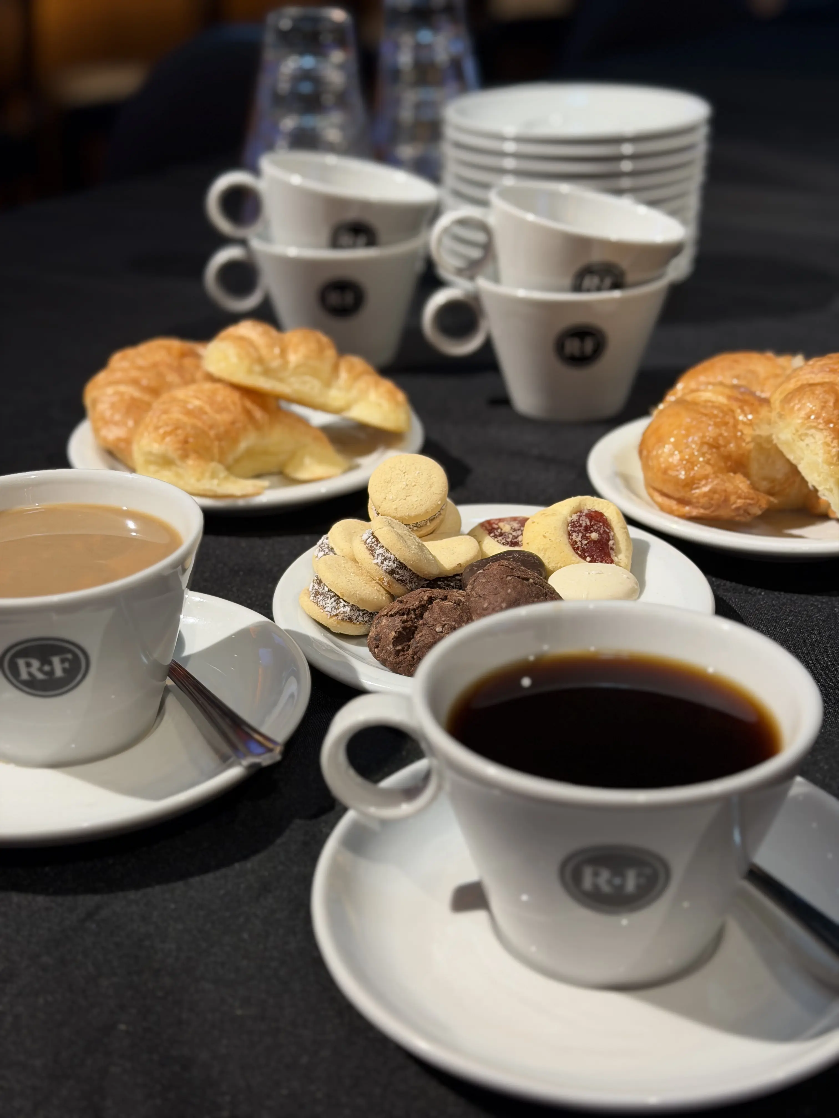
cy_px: 559
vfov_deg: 39.7
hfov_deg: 30.3
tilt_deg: -25.9
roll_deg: +0.8
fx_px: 1551
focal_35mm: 48
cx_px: 420
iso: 80
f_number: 1.78
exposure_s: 1/100
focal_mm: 6.76
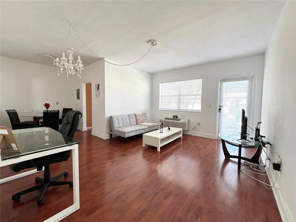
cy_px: 111
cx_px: 148
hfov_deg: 106.2
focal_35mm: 13
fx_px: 111
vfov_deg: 89.9
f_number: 1.8
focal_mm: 1.57
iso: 64
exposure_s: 1/99
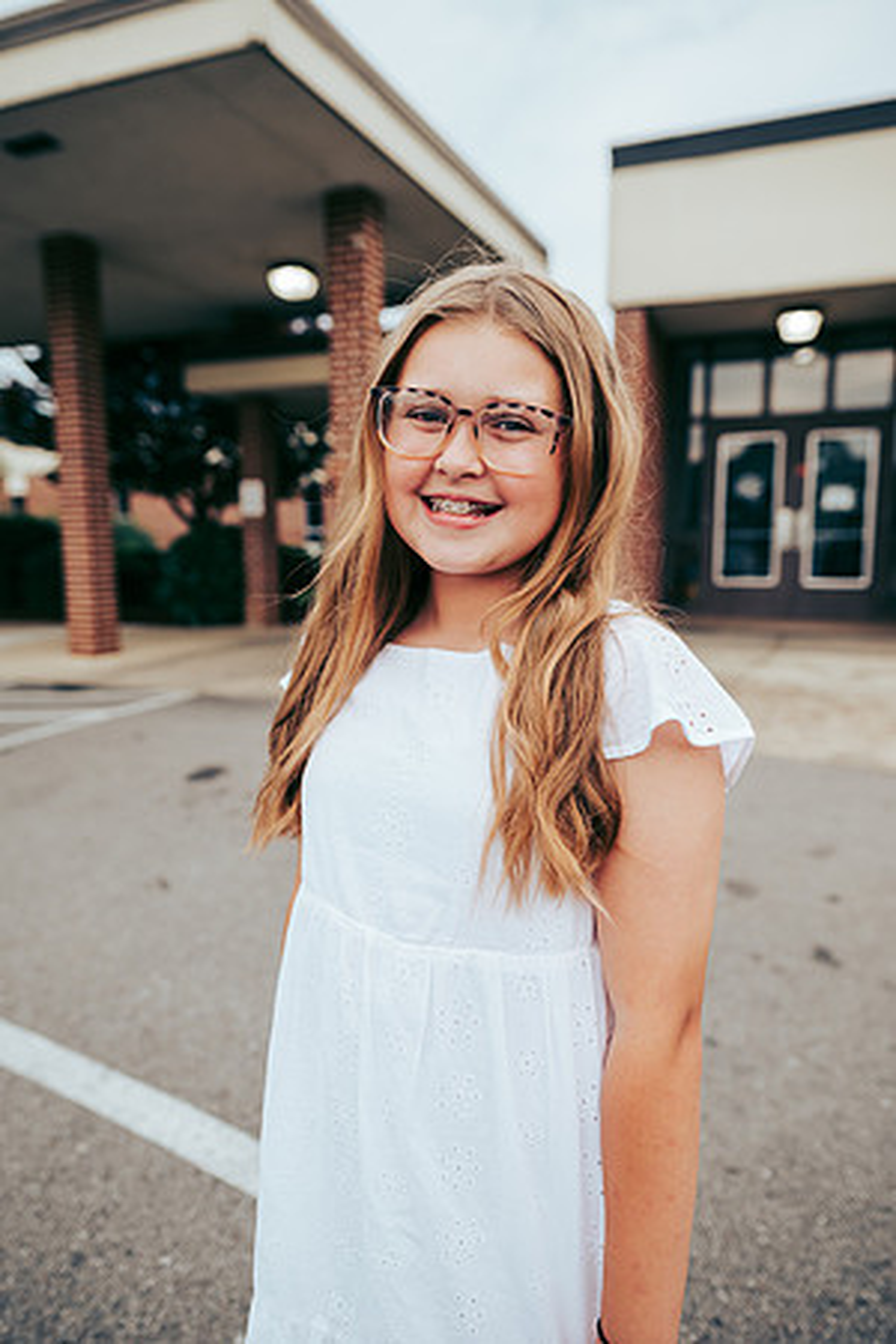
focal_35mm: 24
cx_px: 448
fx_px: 896
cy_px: 672
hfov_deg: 53.1
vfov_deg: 73.7
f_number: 2.8
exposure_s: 1/320
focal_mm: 24
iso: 250
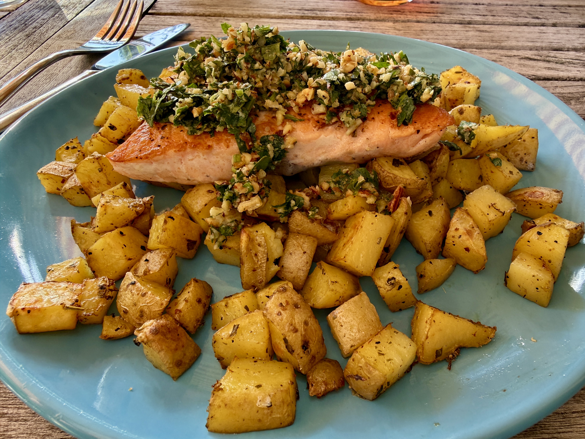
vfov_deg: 56.8
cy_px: 220
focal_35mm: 24
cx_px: 292
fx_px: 406
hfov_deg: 71.6
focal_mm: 2.22
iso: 100
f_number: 2.2
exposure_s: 1/99
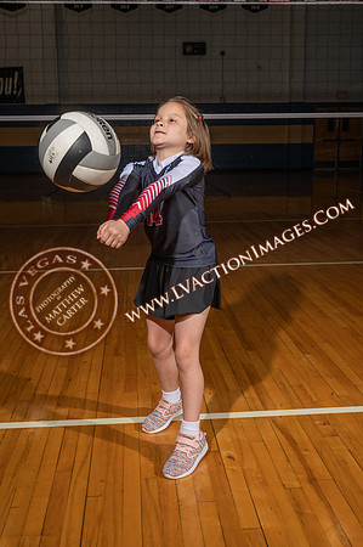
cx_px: 182
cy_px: 274
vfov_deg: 48.5
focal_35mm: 40
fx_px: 606
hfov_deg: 33.3
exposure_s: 1/160
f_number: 8
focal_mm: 40
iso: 125
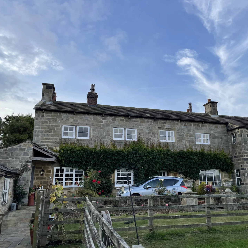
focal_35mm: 31
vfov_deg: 52.5
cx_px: 138
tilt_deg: +14.1
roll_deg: -0.1
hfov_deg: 52.4
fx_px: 251
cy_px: 124
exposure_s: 1/2132
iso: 32
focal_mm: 4.2
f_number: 1.6
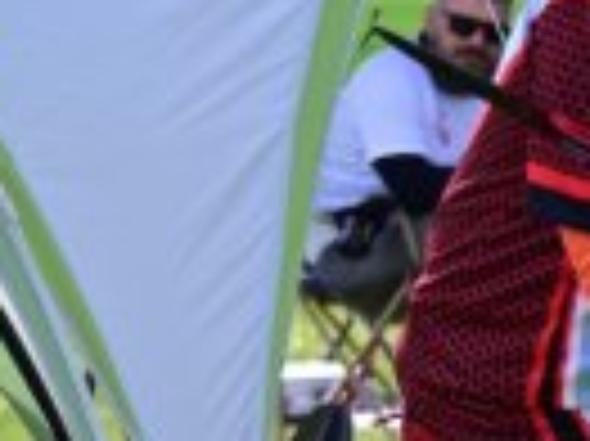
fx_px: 8991
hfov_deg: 3.7
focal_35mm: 528
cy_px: 270
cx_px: 1070
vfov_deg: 2.8
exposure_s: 1/1600
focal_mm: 145
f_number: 5.6
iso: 500
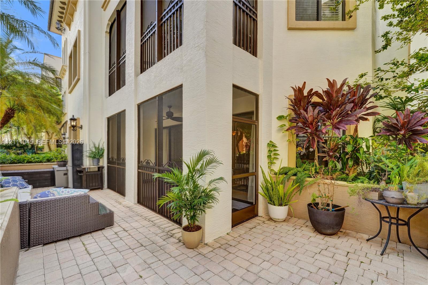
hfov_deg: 104.3
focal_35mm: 14
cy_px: 142
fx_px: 166
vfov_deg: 81.2
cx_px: 214
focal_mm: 14
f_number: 9
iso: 1250
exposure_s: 1/400
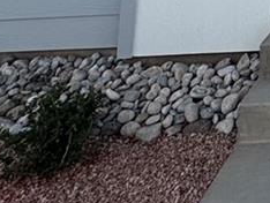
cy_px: -359
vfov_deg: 11.8
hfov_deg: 17.0
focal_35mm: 86
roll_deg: +2.4
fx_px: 671
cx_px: 535
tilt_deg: +9.6
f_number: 2.2
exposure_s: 1/1449
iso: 50
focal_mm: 2.22
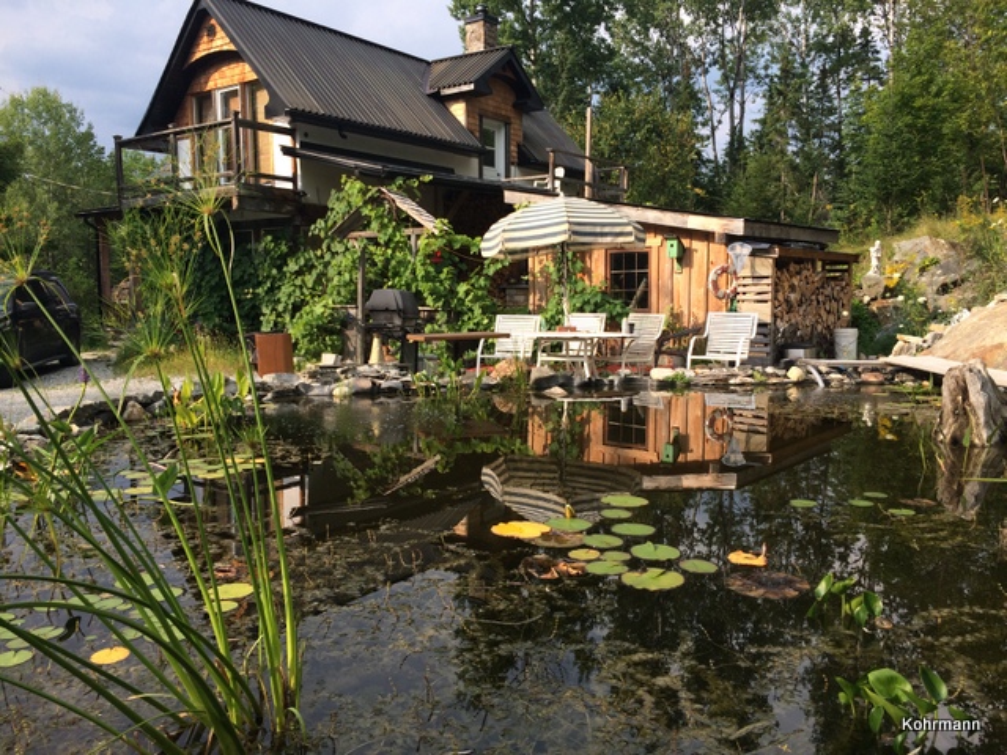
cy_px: 378
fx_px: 844
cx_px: 504
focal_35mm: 29
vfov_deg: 48.2
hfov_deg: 61.7
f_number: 2.2
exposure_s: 1/954
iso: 32
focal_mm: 4.15
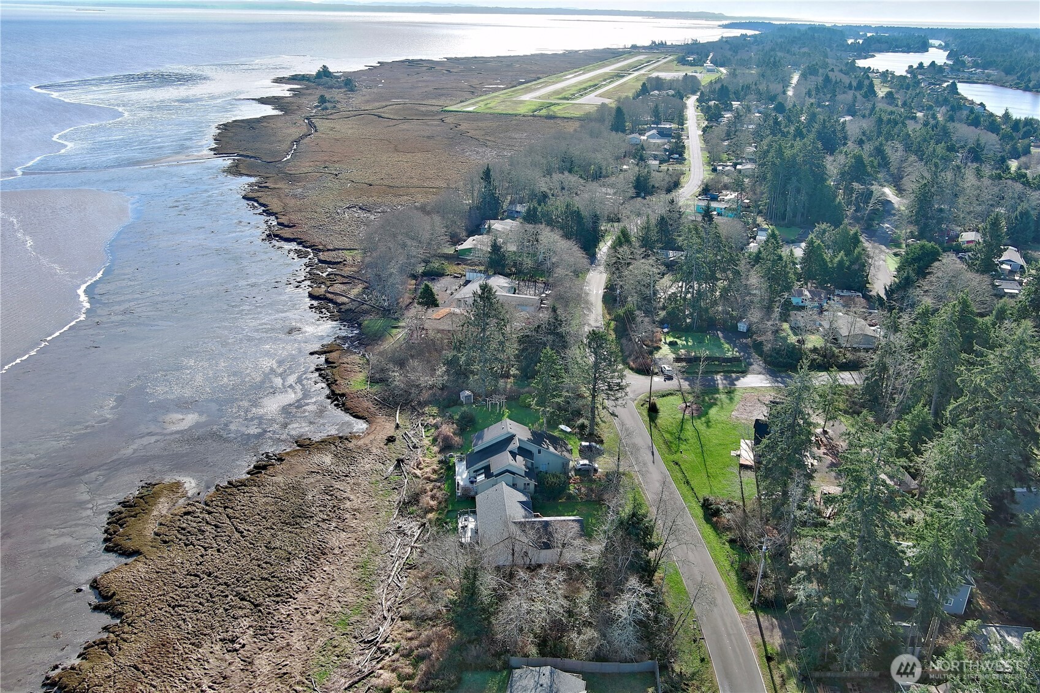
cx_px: 520
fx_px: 838
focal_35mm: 29
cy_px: 346
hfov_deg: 63.7
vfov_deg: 45.0
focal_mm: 10.57
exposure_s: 1/600
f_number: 2.8
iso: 100
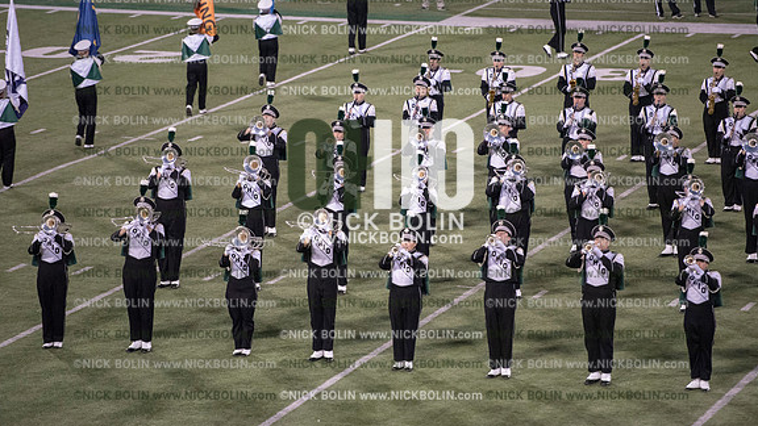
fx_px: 4241
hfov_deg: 10.2
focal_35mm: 211
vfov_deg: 5.8
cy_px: 182
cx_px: 380
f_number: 3.2
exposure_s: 1/1250
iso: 5000
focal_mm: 200
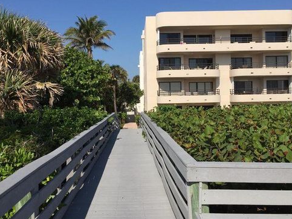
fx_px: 253
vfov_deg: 46.8
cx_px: 147
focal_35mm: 30
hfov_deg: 59.9
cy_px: 107
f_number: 2.2
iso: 32
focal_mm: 4.15
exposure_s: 1/3597
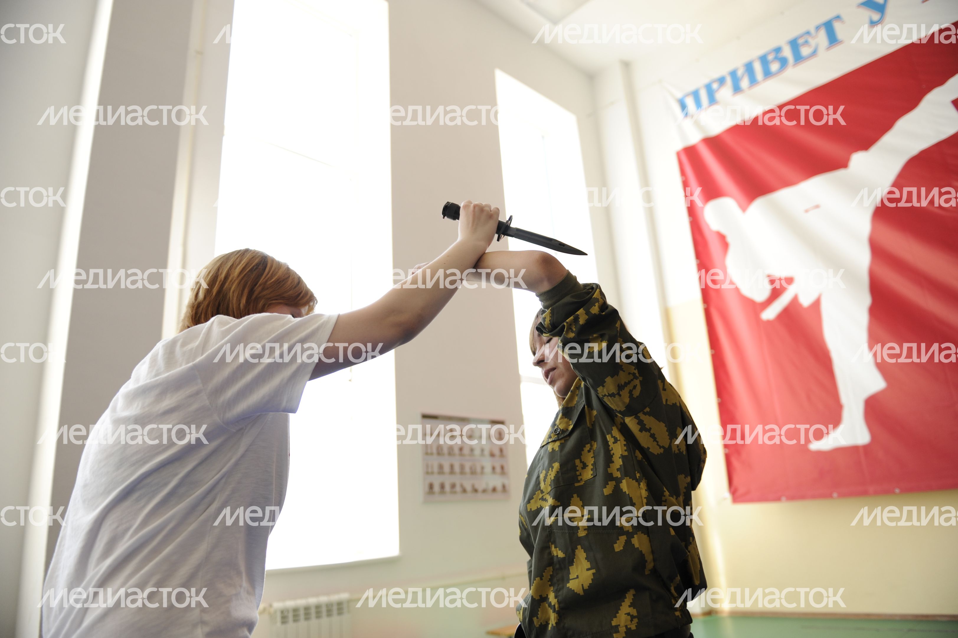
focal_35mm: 24
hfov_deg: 73.8
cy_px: 319
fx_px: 638
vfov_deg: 53.1
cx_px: 479
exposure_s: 1/250
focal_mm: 24
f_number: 2.8
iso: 500
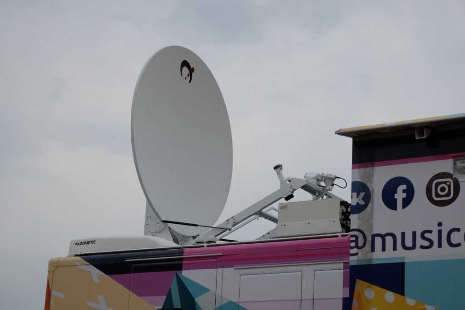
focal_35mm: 83
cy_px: 155
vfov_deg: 16.5
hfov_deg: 24.5
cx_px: 232
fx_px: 1072
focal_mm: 55
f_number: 10
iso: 400
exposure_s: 1/400
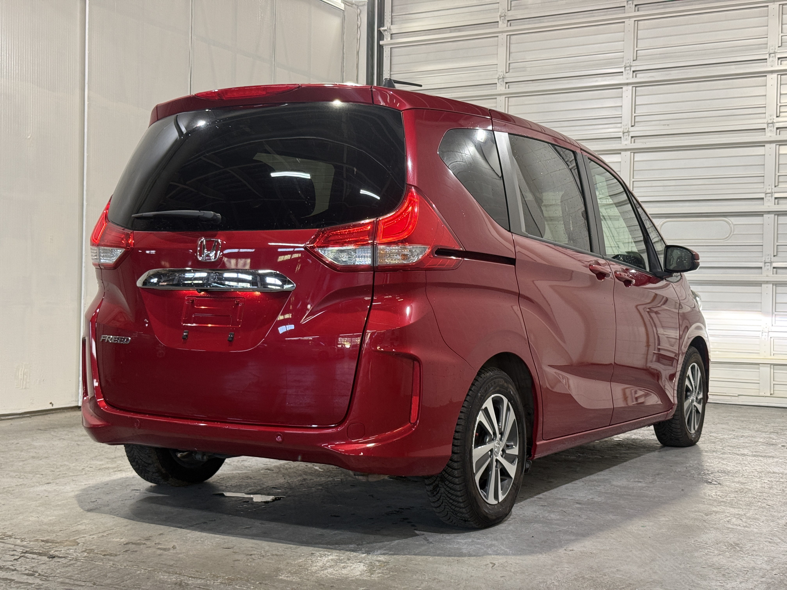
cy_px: 295
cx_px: 394
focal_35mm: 48
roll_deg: -1.5
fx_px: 1091
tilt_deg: +0.2
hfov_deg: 39.7
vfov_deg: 30.3
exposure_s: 1/60
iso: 160
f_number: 1.78
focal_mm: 6.76
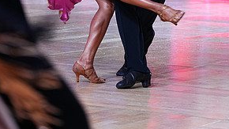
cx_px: 86
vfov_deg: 6.0
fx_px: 1220
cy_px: -78
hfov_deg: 10.7
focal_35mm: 201
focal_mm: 96
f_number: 4
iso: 1000
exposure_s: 1/400
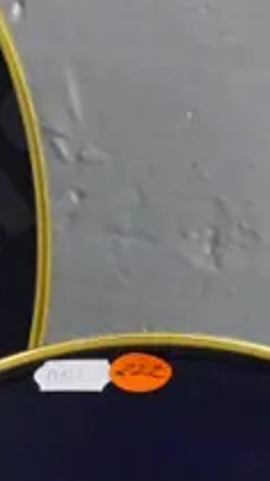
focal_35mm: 266
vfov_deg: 8.1
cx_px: -313
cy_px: 405
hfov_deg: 4.5
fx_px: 3388
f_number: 5.6
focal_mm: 25
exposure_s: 1/60
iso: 3200
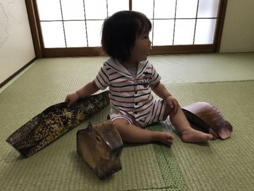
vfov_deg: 49.8
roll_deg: +0.7
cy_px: 96
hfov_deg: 63.4
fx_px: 206
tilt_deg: -22.8
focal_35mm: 28
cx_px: 127
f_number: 1.8
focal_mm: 3.99
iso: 32
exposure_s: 1/33
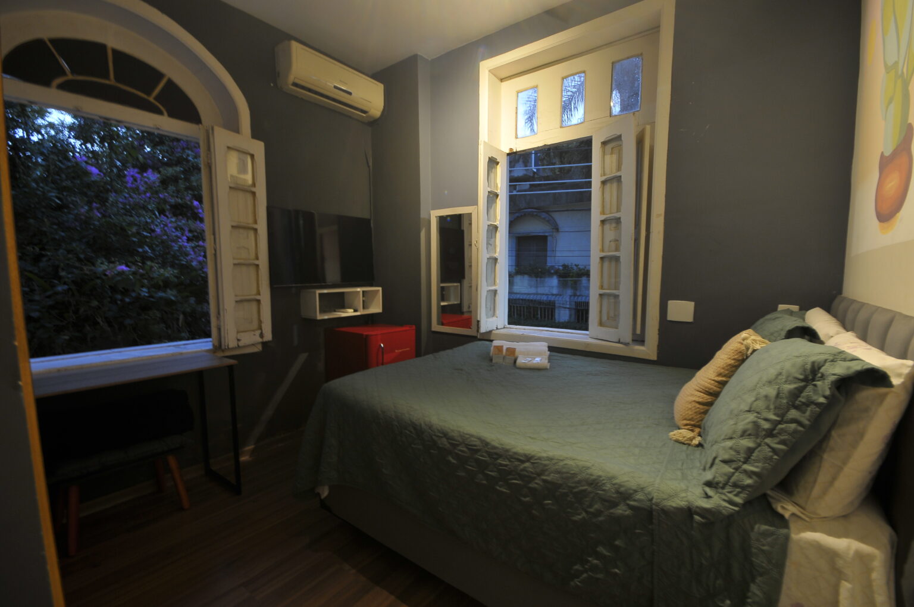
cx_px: 457
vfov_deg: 77.2
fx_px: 380
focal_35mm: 15
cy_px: 304
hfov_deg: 100.5
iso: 200
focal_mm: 10
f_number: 10
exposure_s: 1/1.3
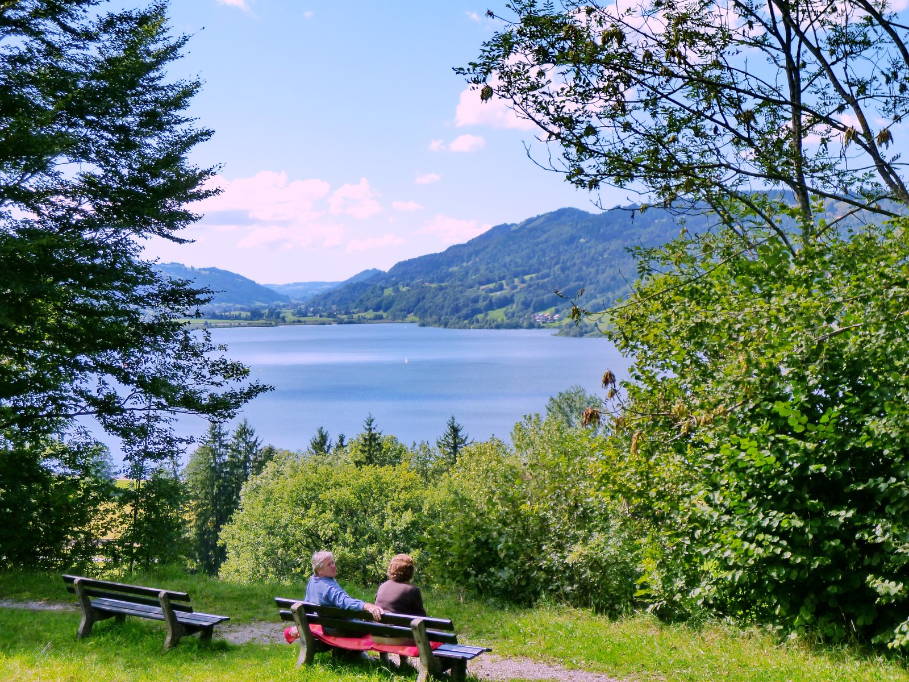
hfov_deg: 35.5
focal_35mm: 54
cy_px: 341
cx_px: 454
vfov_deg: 27.0
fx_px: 1418
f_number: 3.9
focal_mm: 9.7
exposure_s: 1/500
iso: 125
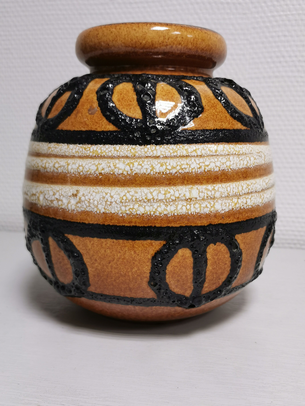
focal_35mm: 36
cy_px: 203
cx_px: 152
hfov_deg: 39.7
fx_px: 423
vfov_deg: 51.4
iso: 100
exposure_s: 1/50
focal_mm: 5.58
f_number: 1.8
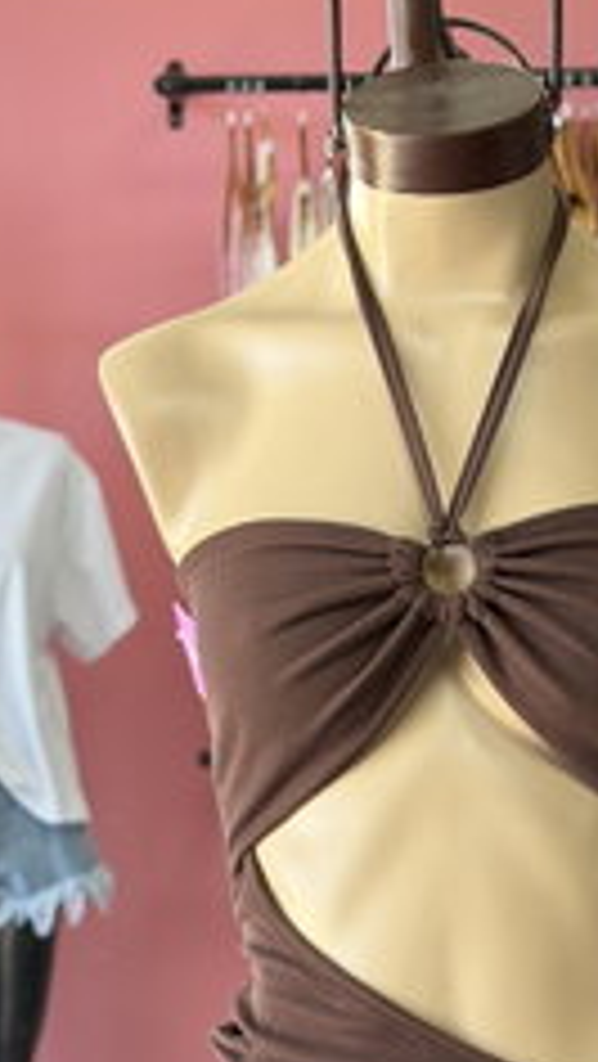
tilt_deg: -9.6
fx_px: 3322
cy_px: 1100
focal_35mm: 118
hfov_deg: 10.3
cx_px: 423
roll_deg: +1.6
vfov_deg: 17.7
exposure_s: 1/121
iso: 80
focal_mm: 6.76
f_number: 1.78
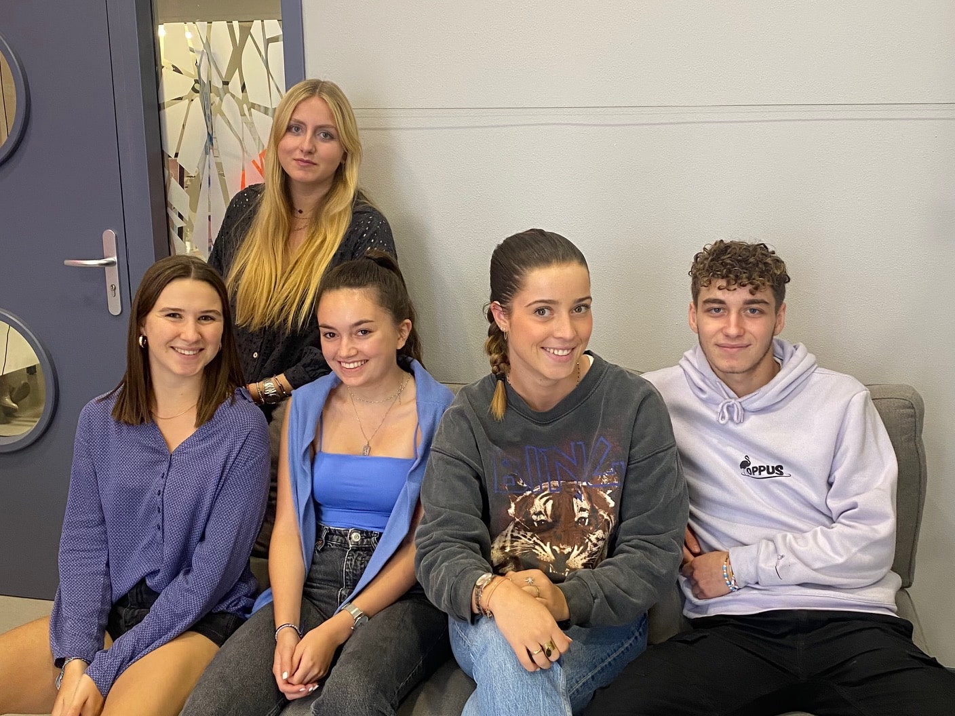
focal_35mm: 26
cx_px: 478
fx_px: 717
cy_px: 358
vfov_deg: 53.1
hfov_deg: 67.3
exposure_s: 1/50
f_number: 1.8
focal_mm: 4.25
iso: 160
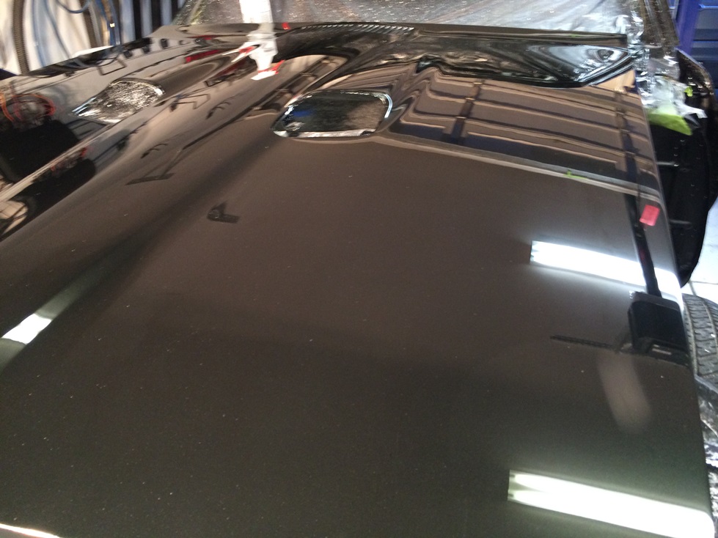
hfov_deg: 60.0
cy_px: 269
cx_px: 359
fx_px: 622
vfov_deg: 46.8
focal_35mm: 30
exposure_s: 1/17
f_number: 2.2
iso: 250
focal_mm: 4.12
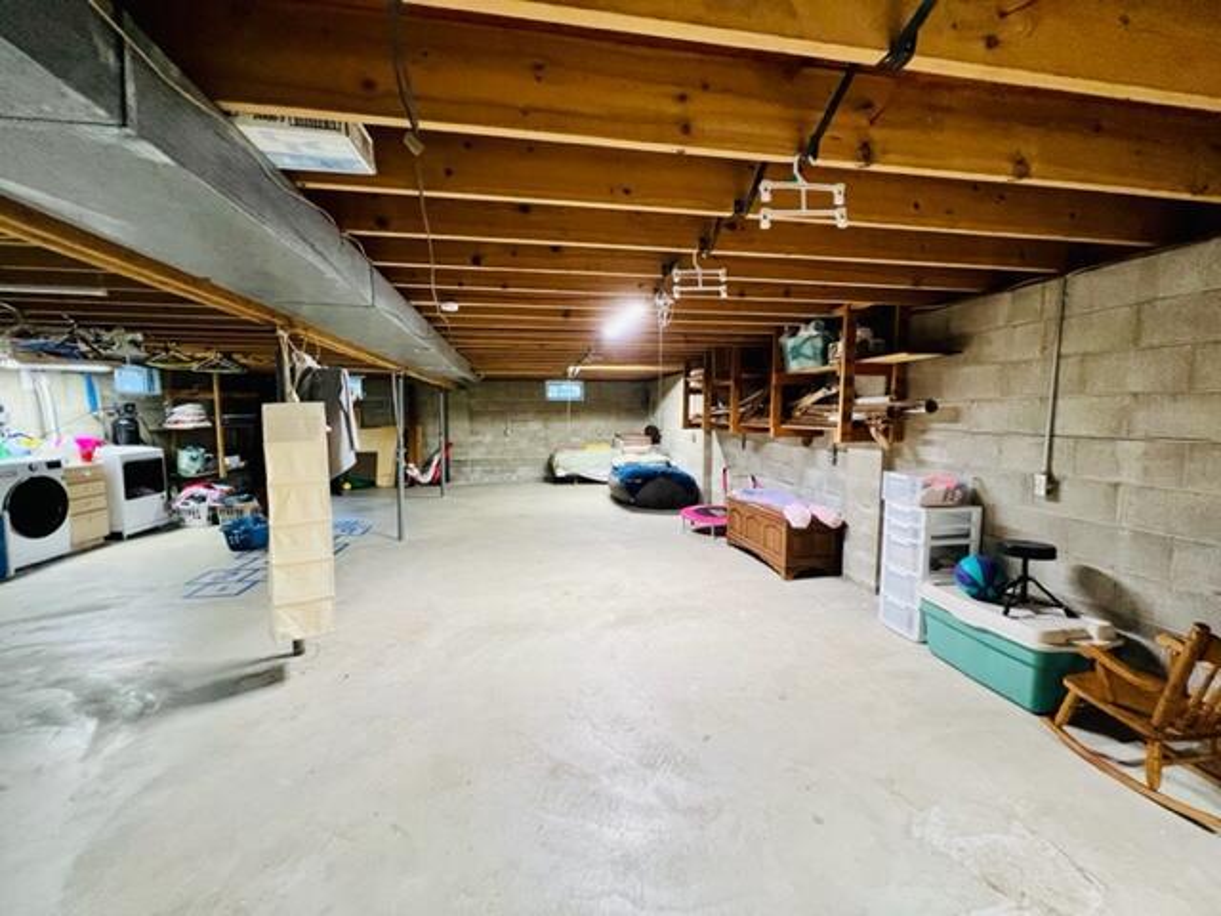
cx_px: 610
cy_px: 458
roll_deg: +0.2
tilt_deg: -5.6
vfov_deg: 89.9
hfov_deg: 106.2
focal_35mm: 13
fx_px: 459
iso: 400
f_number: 1.8
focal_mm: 1.57
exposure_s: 1/60
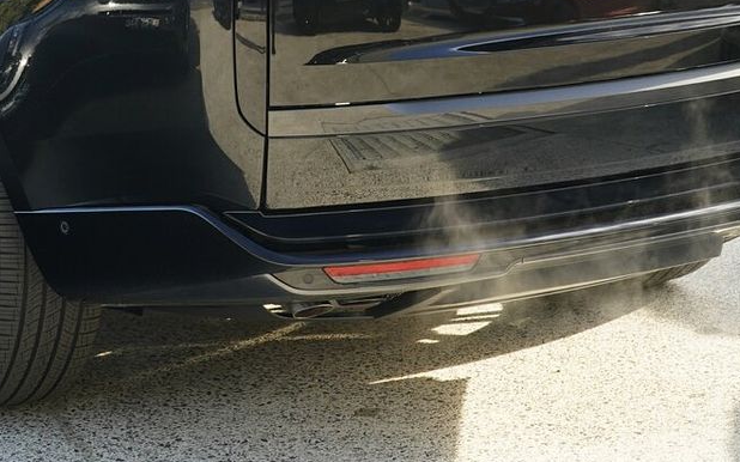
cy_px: -13
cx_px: 200
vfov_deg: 14.1
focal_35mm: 91
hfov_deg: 22.6
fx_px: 1835
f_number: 7.1
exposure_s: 1/100
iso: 1000
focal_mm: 46
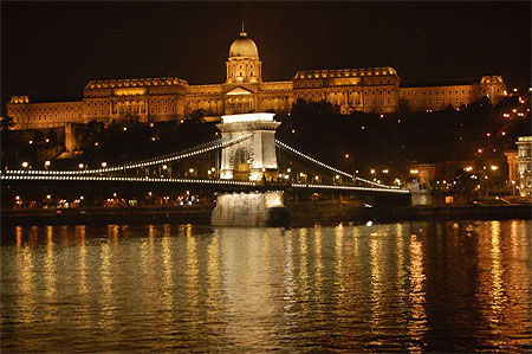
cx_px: 266
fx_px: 1218
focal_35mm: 82
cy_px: 177
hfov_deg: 24.6
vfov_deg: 16.5
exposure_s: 1/8
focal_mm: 55
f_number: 5.6
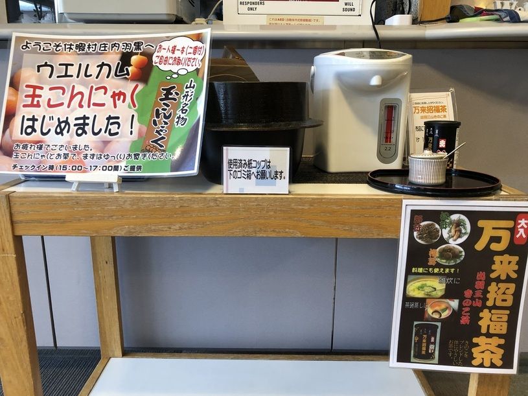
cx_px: 264
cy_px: 198
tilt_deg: -11.4
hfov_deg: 63.5
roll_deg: -0.2
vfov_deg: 49.7
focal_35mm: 28
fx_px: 427
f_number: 1.8
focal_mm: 3.99
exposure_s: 1/25
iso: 32
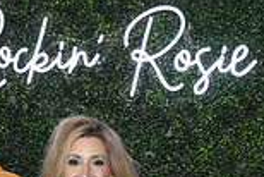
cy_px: 286
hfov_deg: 18.6
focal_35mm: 109
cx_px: 60
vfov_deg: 11.9
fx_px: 800
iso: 500
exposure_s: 1/60
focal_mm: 29
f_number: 6.3
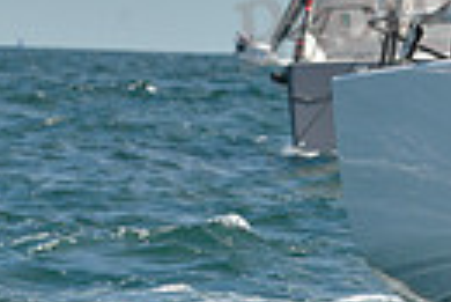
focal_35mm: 891
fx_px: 11175
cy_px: 113
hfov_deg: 2.3
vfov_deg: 1.5
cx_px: 905
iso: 280
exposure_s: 1/800
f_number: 9
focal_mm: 200
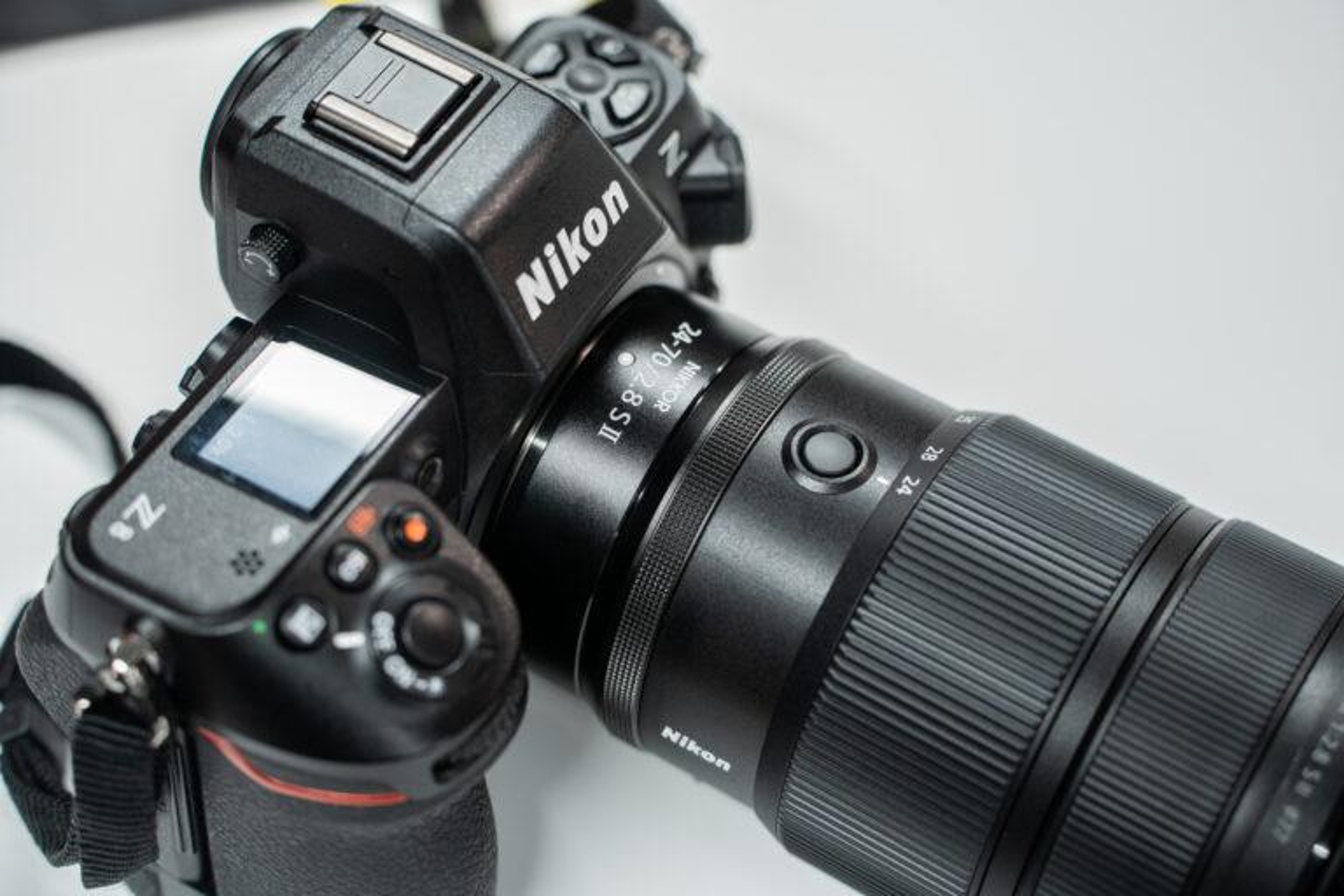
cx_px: 672
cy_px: 448
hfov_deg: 25.7
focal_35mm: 79
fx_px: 2949
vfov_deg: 17.3
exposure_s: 1/50
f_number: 4
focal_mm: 79
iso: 400
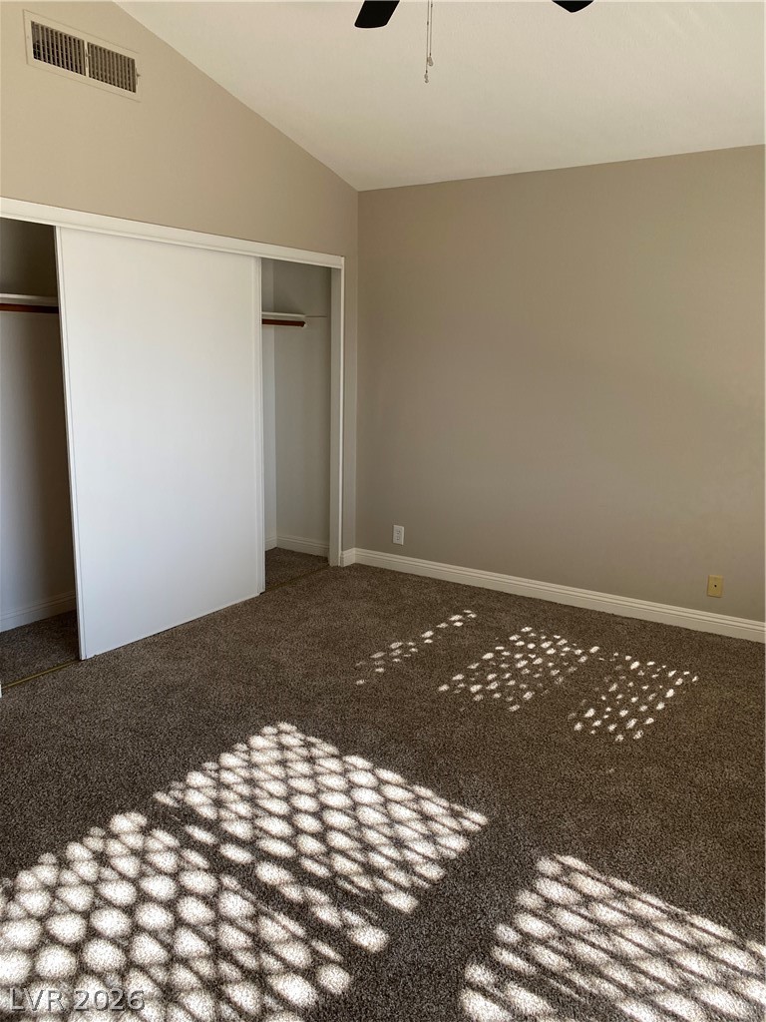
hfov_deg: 53.1
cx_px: 383
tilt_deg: -10.3
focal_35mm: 26
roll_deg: +0.8
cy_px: 511
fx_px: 767
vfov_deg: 67.3
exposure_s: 1/121
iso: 32
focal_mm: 4.25
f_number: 1.8
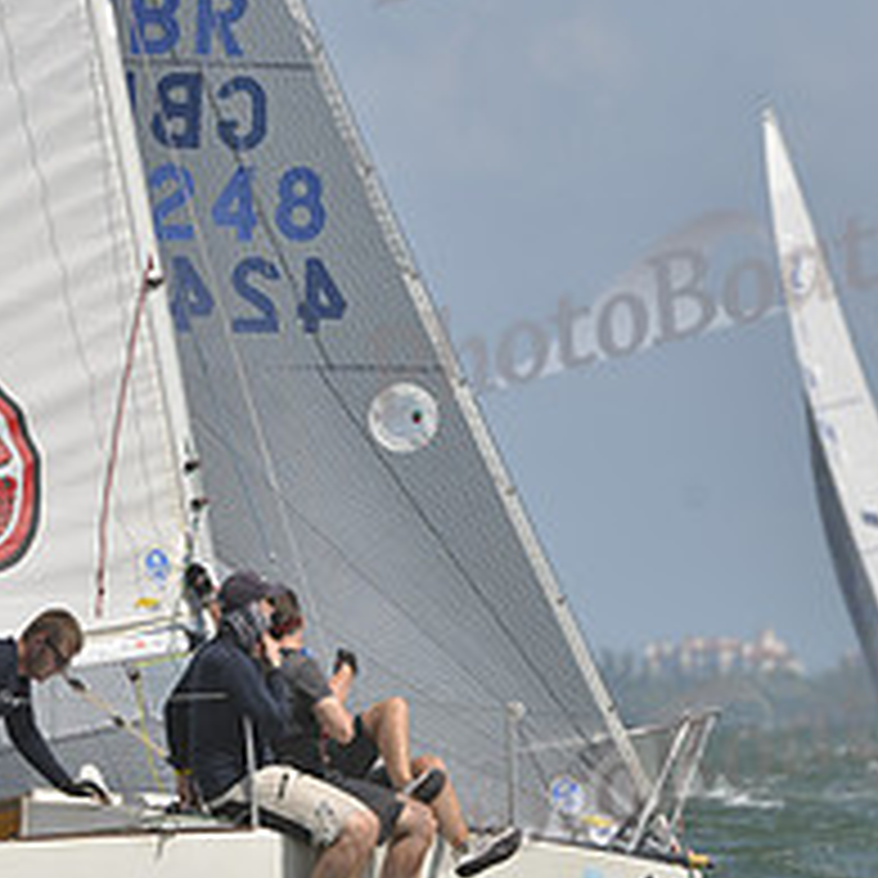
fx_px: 26056
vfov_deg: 1.9
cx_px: 135
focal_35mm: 908
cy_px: 601
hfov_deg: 1.9
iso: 200
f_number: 8
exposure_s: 1/1000
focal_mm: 360
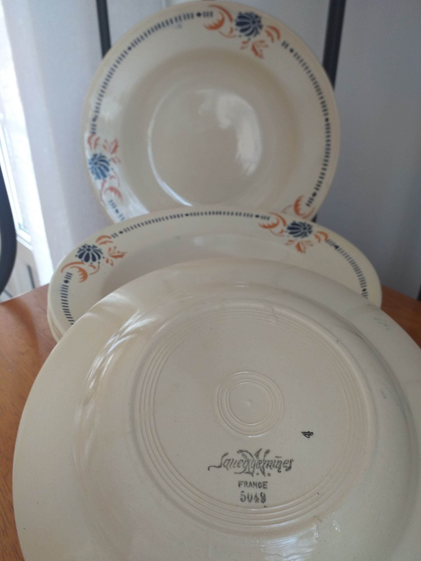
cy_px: 280
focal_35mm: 26
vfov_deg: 67.3
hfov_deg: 53.1
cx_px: 210
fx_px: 422
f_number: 1.9
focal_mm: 3.6
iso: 80
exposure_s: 1/50
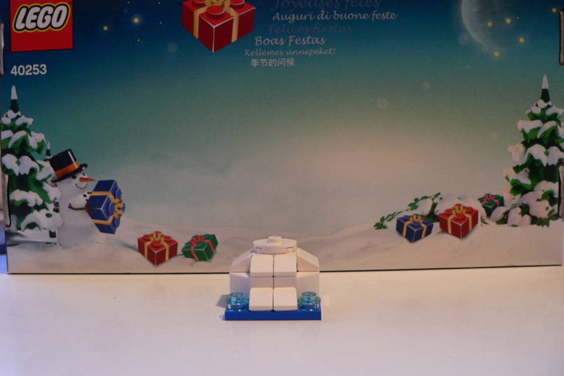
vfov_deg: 35.0
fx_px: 595
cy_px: 201
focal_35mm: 38
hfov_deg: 50.7
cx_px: 279
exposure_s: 1/15
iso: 200
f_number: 2.8
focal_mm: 6
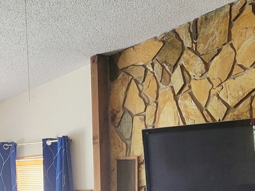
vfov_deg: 16.1
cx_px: 199
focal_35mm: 84
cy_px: 286
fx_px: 619
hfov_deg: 23.0
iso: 200
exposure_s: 1/40
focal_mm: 5.4
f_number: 1.8
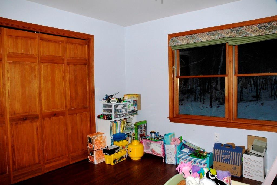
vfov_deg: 47.9
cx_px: 138
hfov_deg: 67.4
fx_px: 208
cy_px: 92
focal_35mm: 27
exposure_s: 1/60
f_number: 16
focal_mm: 18
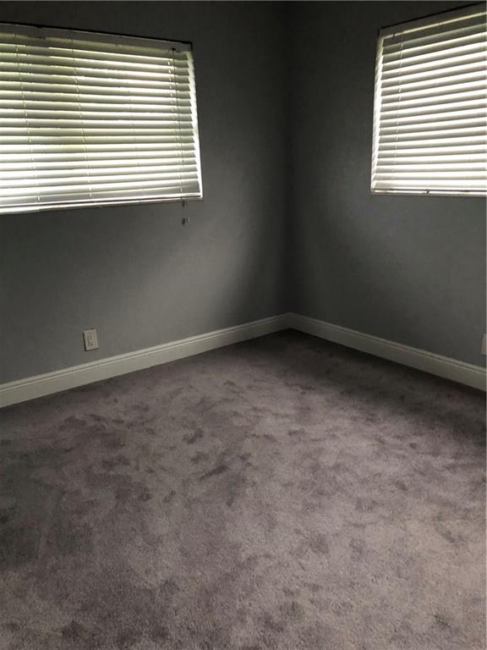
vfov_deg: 61.7
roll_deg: +2.2
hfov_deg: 48.2
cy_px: 325
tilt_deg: -17.4
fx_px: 544
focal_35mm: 29
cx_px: 244
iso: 64
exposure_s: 1/15
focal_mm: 3.99
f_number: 1.8
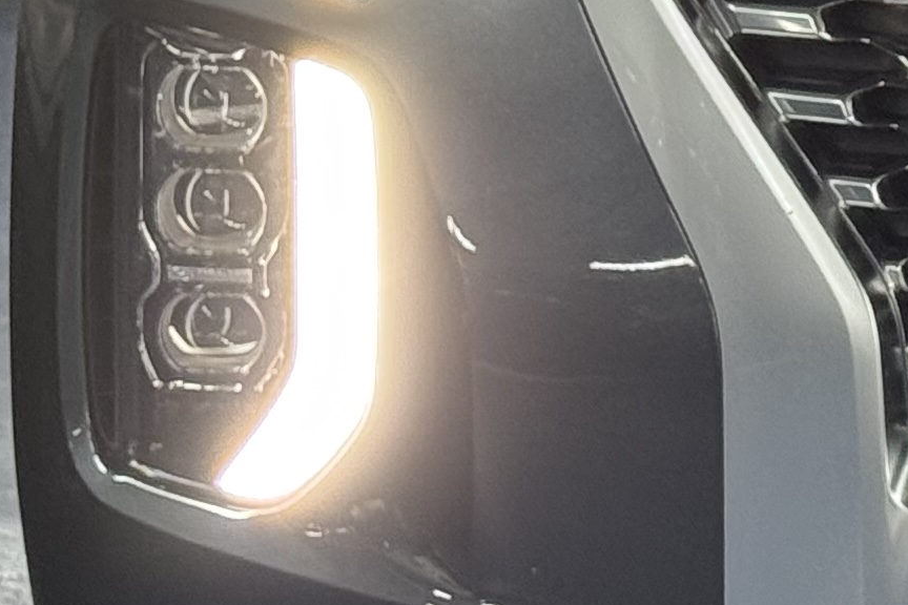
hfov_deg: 8.6
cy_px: -95
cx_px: 1422
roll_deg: -0.8
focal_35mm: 233
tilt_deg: -9.3
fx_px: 5876
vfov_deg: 5.9
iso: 200
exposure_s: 1/60
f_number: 1.78
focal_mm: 6.76
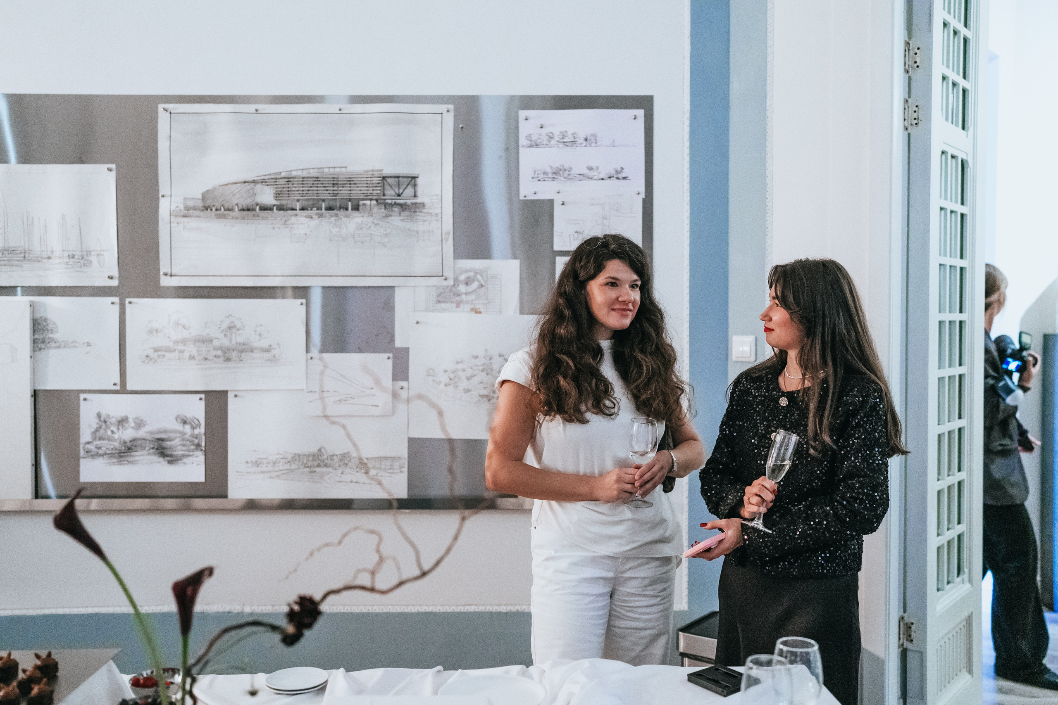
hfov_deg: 53.5
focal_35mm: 36
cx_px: 522
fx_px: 1048
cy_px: 355
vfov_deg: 37.2
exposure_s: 1/200
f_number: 2
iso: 3200
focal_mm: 35
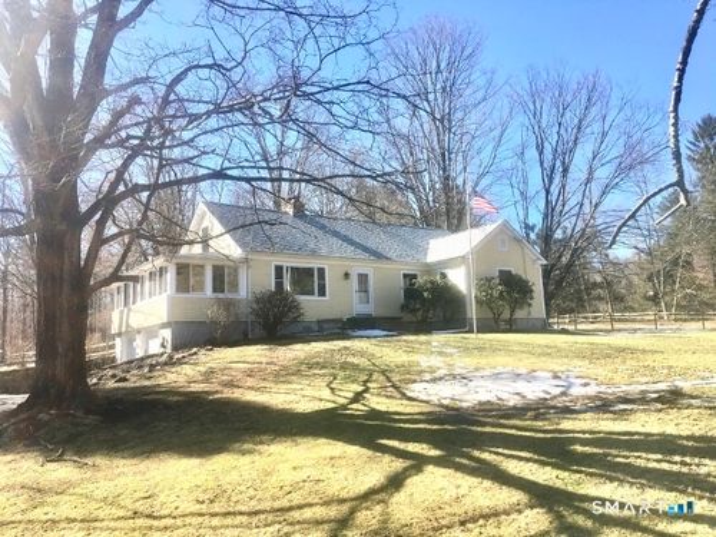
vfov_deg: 48.2
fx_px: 600
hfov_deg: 61.7
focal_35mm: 29
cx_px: 358
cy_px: 268
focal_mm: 4.15
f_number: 2.2
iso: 25
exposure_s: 1/845
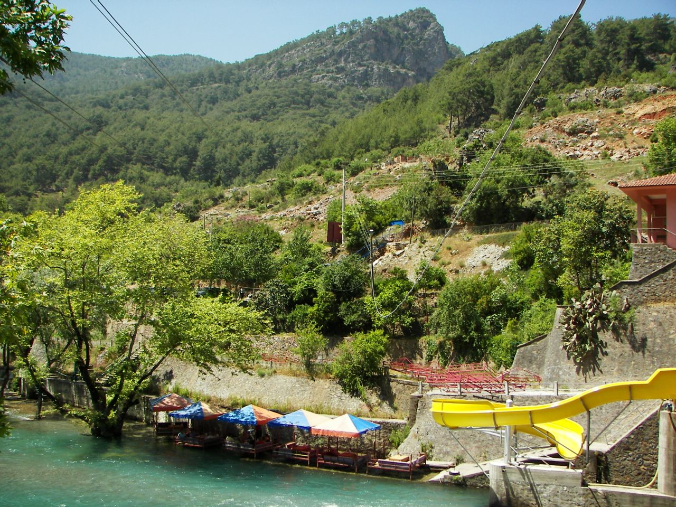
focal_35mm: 36
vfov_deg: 39.7
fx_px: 703
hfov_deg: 51.4
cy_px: 254
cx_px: 338
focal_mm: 6
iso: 50
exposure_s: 1/640
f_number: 2.8
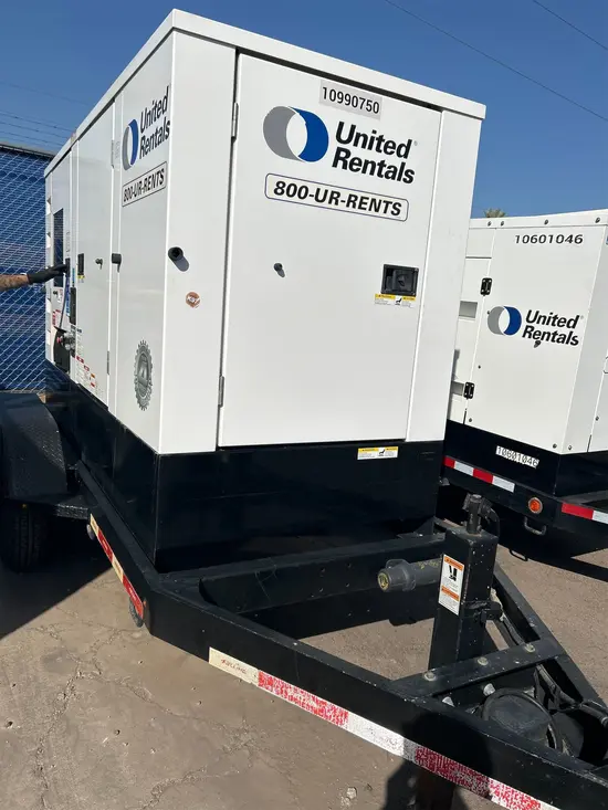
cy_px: 405
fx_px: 609
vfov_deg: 67.3
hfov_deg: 53.1
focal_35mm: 26
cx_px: 304
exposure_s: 1/11364
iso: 50
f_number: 1.5
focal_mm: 5.7
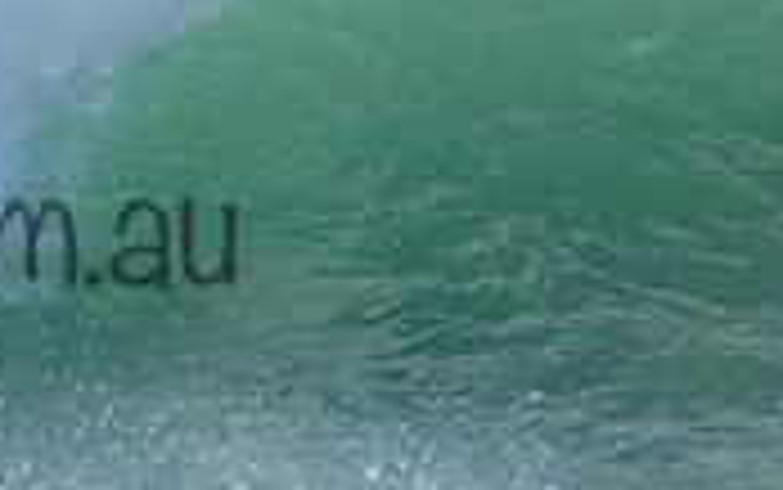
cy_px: 182
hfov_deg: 0.8
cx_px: -238
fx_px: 57931
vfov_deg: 0.5
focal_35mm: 2713
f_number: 11
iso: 2000
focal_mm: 800
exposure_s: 1/2000
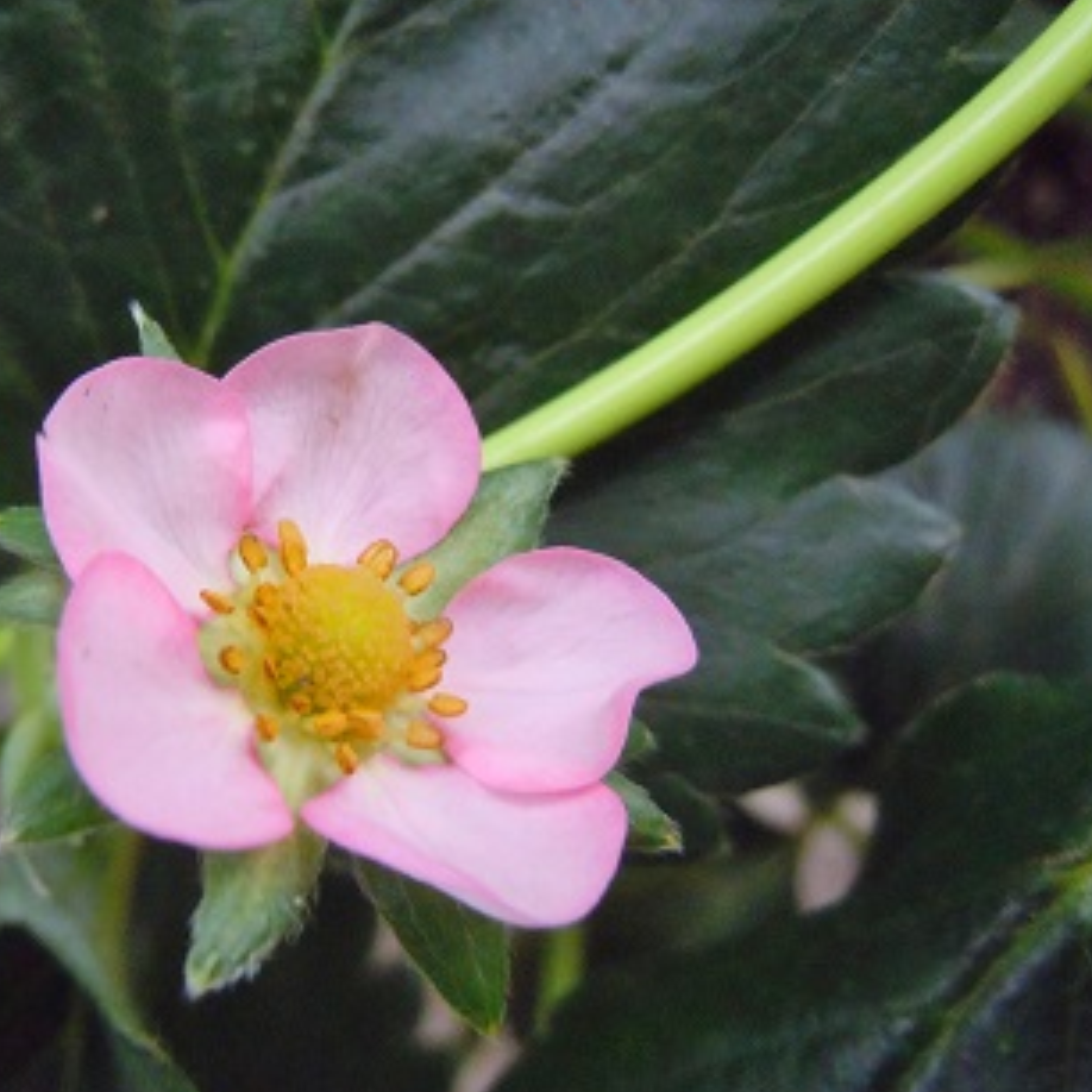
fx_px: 1392
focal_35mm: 39
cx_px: 346
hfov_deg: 42.1
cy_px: 551
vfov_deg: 42.8
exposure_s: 1/40
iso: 800
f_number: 3.5
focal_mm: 5.4
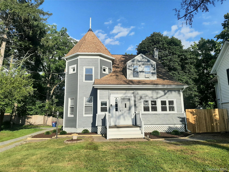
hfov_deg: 67.3
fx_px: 172
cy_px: 86
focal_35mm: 26
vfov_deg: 53.1
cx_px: 114
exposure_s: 1/5000
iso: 40
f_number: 1.7
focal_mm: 3.93
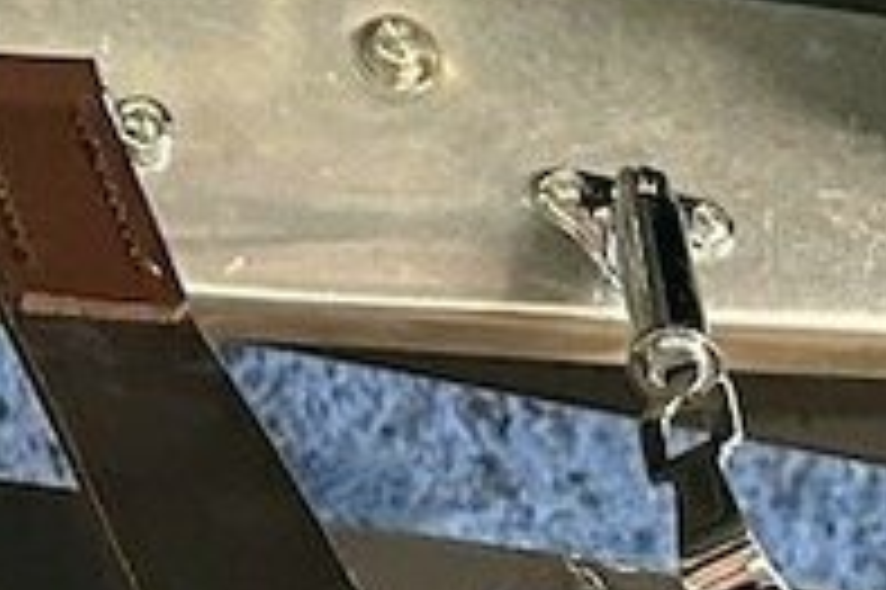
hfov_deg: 12.9
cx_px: -418
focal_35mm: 152
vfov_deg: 8.1
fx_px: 3738
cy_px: -964
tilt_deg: -46.7
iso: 800
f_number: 1.78
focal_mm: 6.86
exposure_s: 1/50
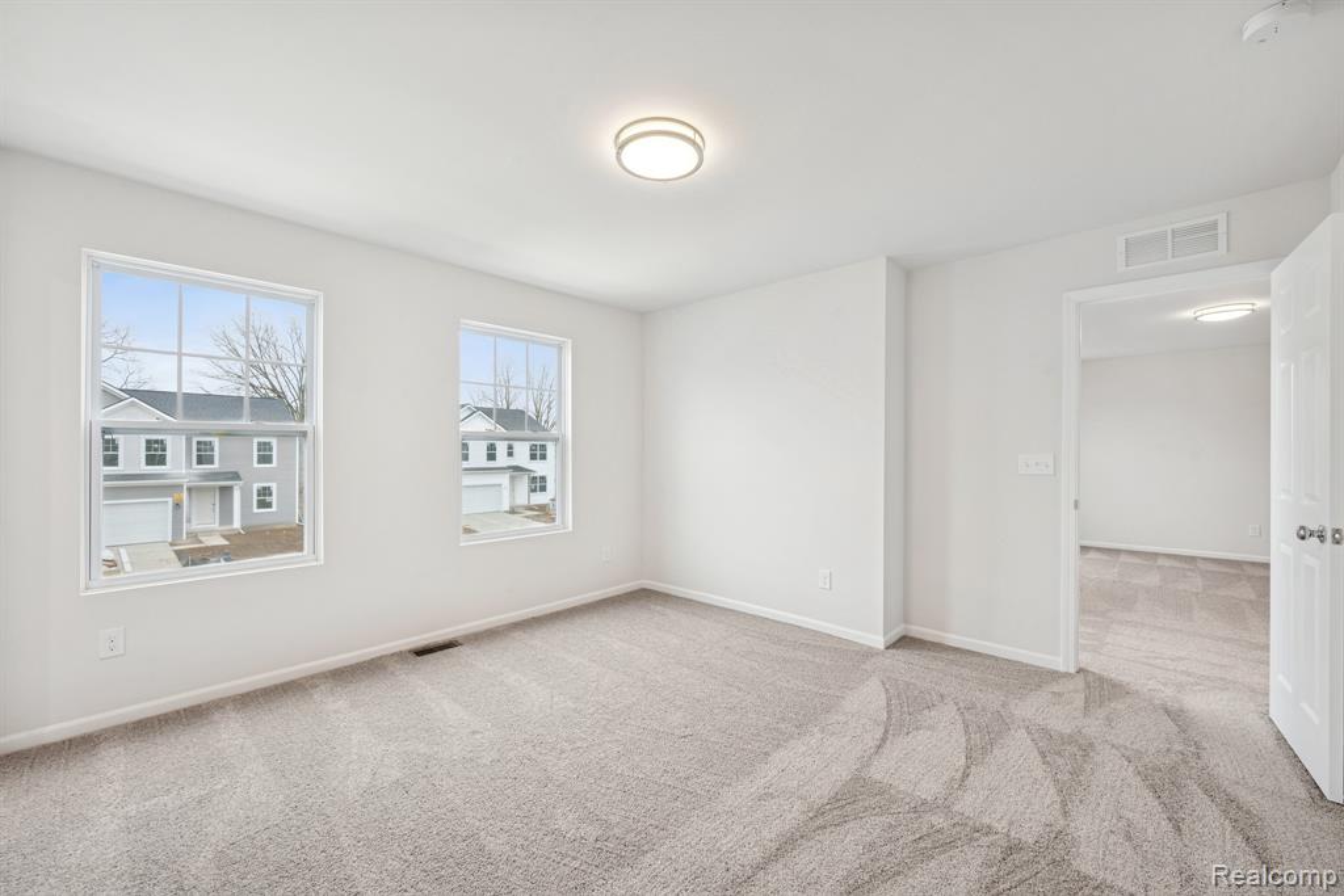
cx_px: 672
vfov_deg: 81.2
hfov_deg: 104.2
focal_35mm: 14
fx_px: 523
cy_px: 448
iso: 100
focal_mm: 14
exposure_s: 1/2
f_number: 9
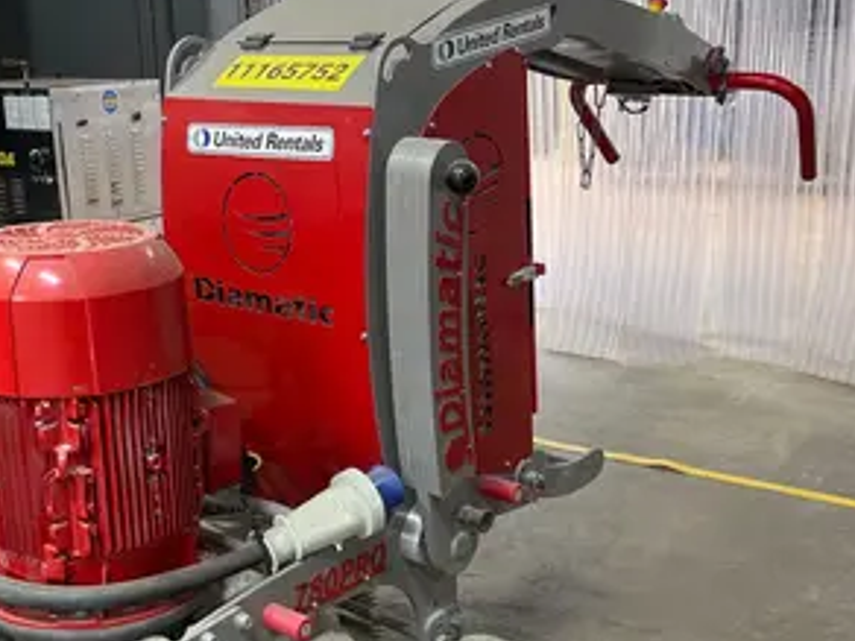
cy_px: 484
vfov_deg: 29.2
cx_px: 319
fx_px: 1210
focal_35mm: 49
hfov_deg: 38.7
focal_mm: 5.1
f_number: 1.6
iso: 125
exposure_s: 1/60
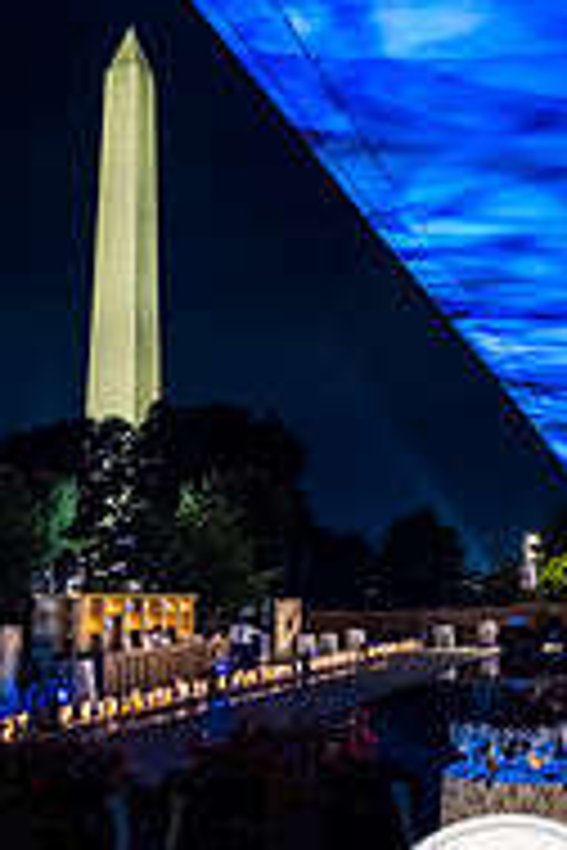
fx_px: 898
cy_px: 243
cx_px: 130
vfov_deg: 49.2
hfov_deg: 34.2
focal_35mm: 38
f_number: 2
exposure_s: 1/30
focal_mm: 16
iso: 720
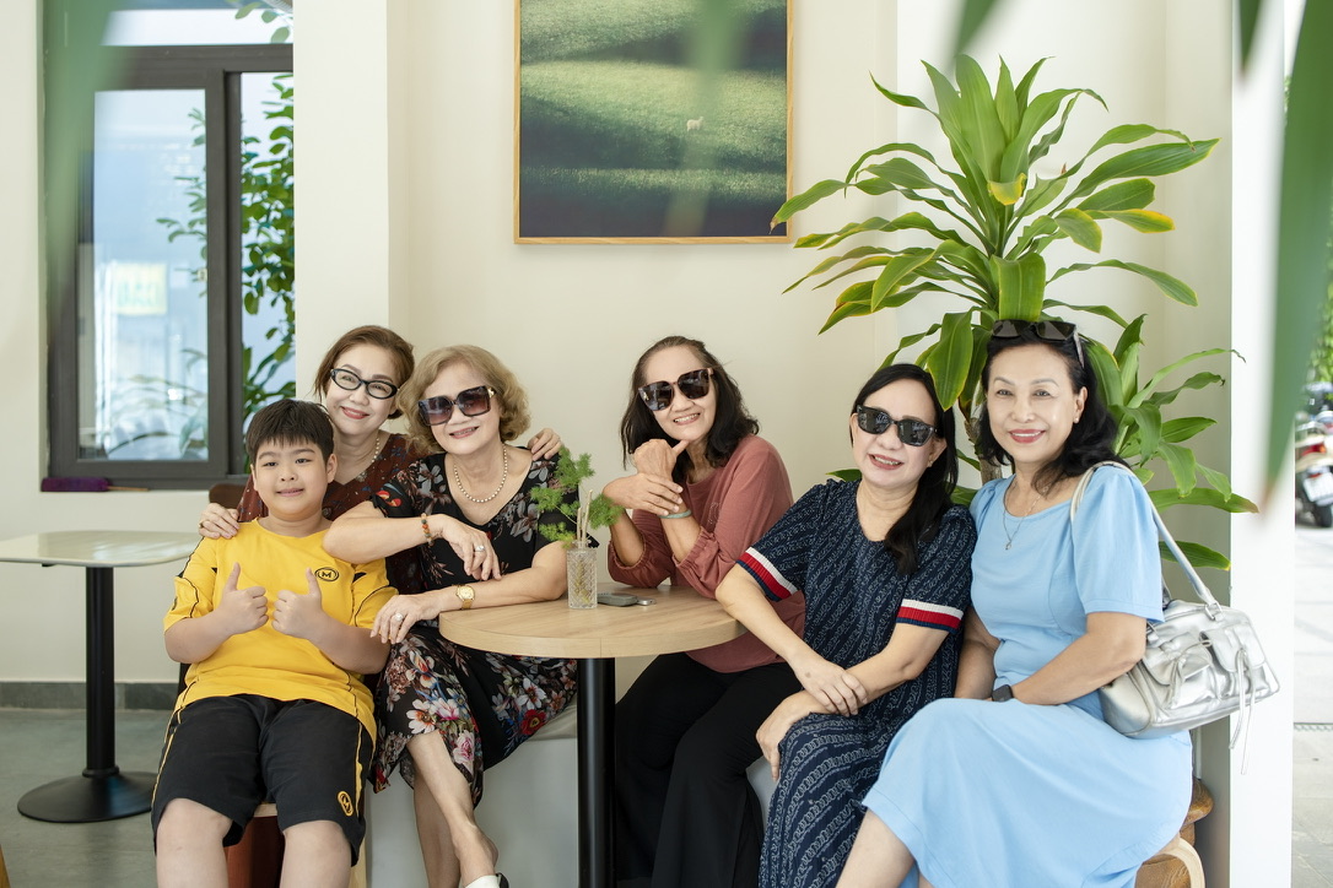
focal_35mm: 35
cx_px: 666
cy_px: 444
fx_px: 1296
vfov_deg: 37.9
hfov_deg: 54.4
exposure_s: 1/100
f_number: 2
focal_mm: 35
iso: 100
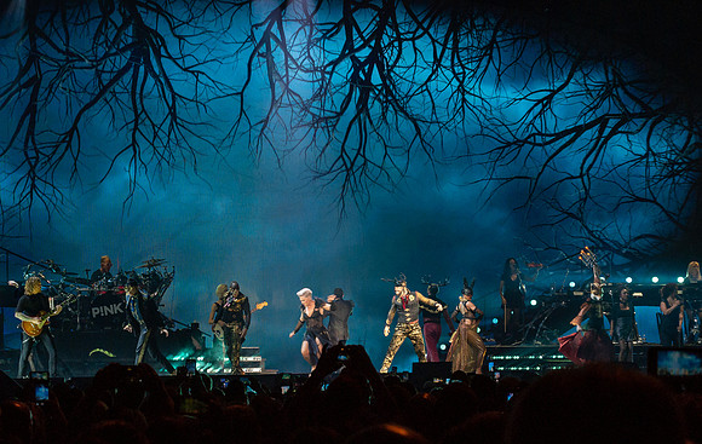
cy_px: 243
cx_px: 364
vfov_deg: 10.2
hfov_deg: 16.0
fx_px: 2491
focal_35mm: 130
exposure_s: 1/100
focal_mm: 45.9
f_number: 5.6
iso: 800
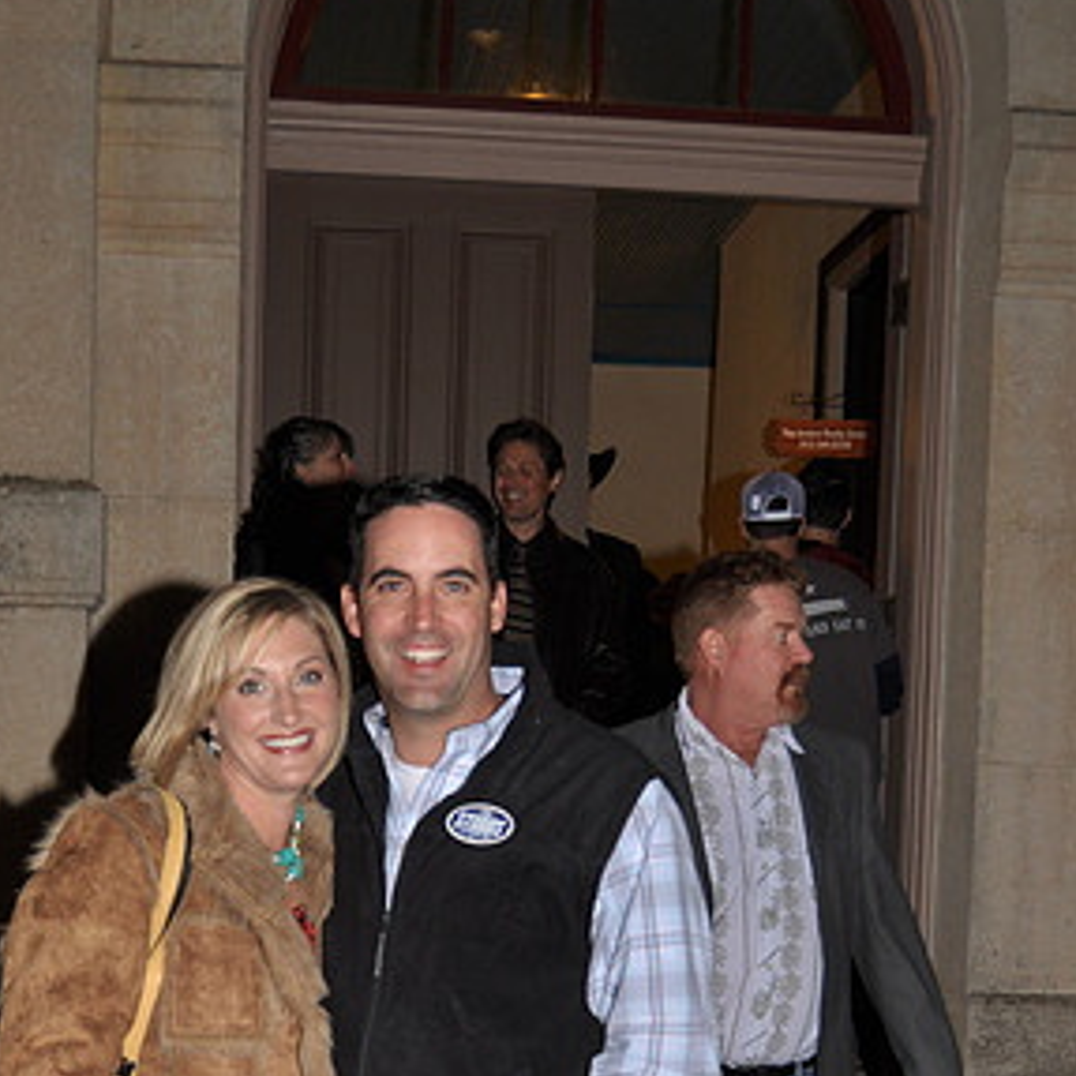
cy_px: 1031
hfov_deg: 25.6
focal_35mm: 67
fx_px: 2356
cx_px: 373
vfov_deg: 24.7
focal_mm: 26
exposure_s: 1/60
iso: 250
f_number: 4
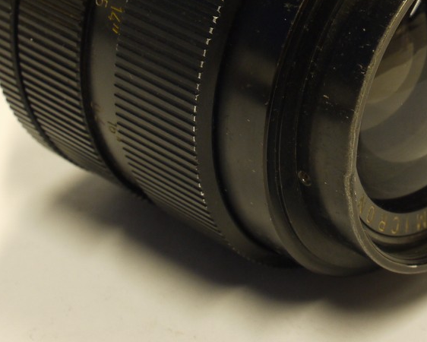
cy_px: 40
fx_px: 1580
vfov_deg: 12.3
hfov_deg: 15.3
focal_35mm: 125
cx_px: 318
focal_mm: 30
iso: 400
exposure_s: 1/8
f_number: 10
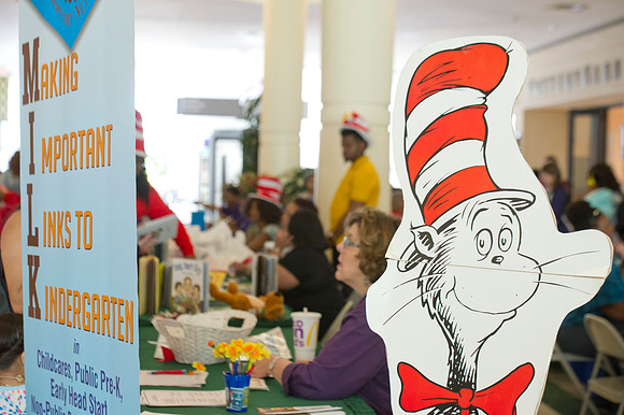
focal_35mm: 70
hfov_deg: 28.9
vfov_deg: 19.4
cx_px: 312
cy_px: 208
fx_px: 1213
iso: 1250
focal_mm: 70
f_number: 5
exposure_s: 1/60
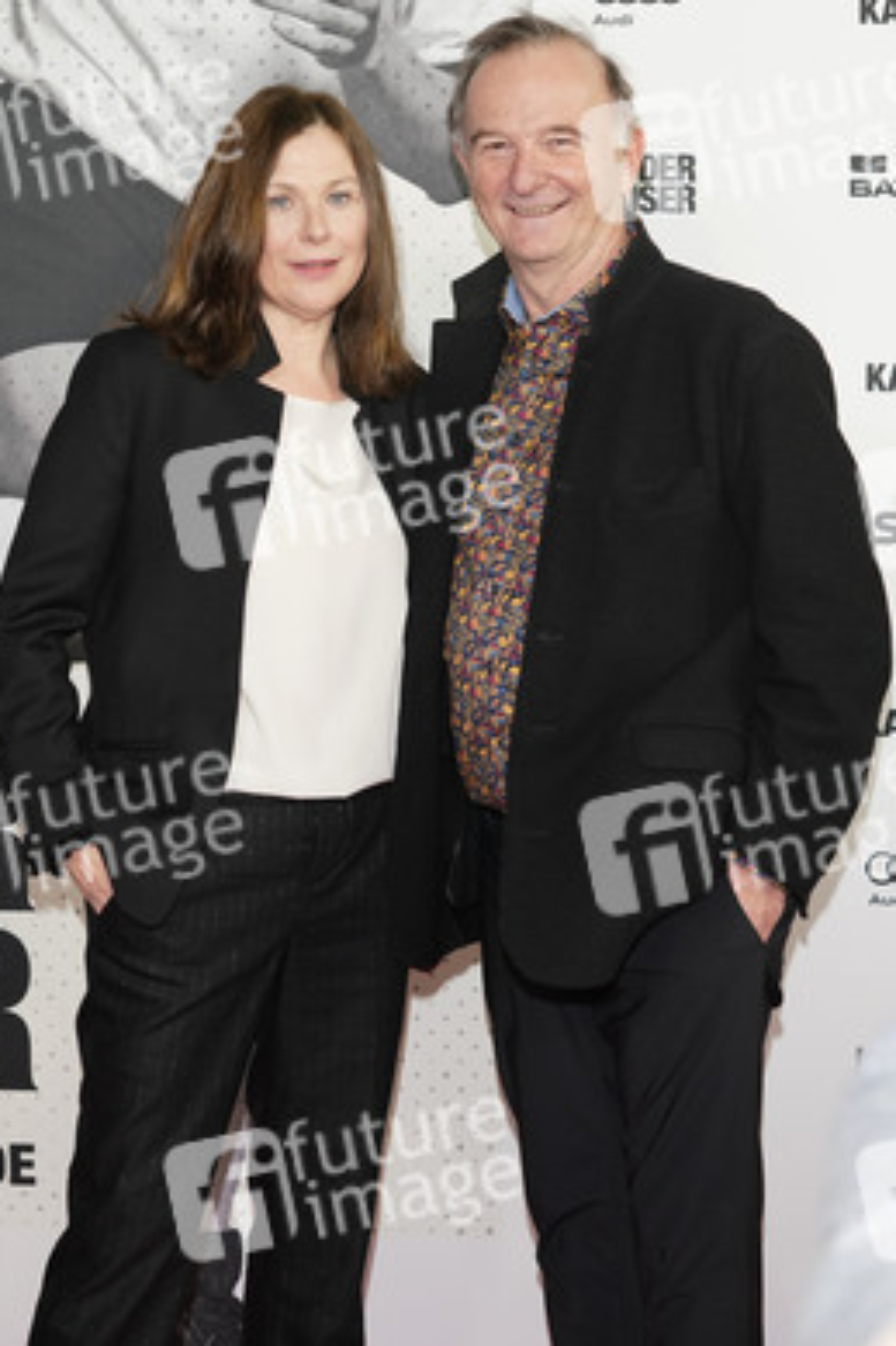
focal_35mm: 72
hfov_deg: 18.9
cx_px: 443
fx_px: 2690
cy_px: 661
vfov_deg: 28.1
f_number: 7.1
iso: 2000
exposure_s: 1/250
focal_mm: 70
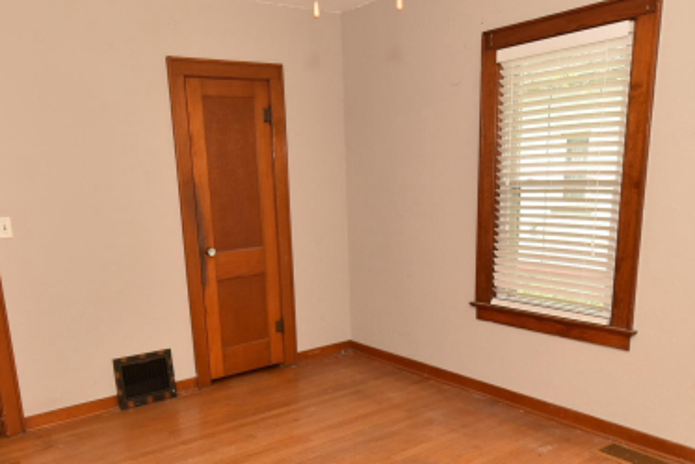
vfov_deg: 42.7
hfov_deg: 61.8
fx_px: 580
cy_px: 329
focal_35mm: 30
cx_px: 312
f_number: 9
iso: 400
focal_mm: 10
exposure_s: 1/100
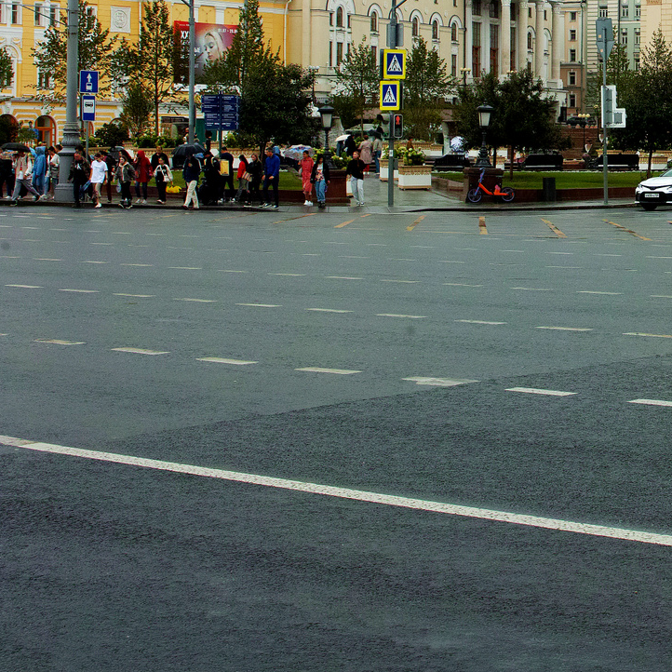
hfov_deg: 18.7
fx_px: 1955
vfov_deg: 19.3
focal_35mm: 89
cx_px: 738
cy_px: 122
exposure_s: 1/200
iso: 100
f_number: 8
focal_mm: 28
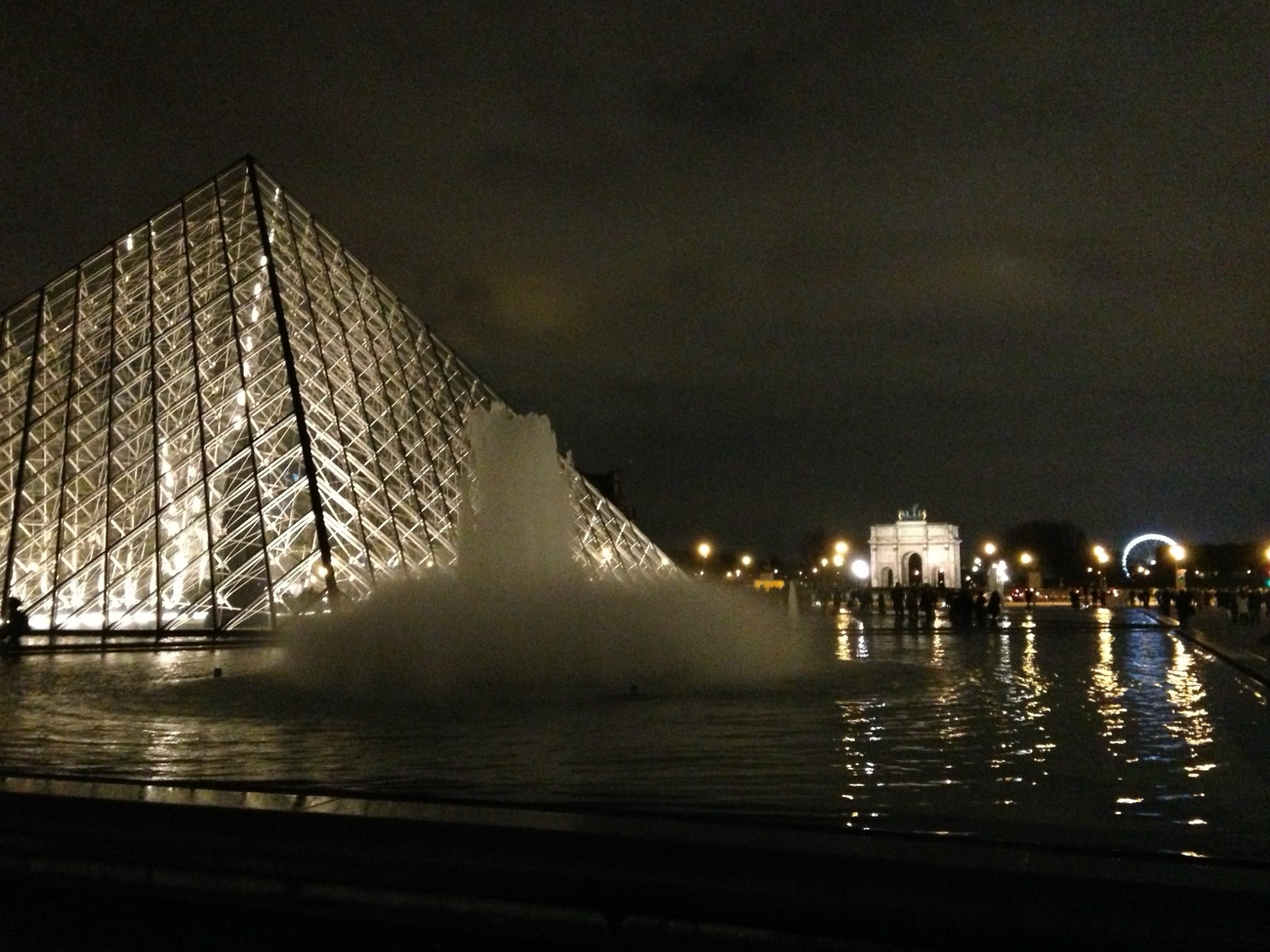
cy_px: 477
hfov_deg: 53.9
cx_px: 617
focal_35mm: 34
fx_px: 1247
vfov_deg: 41.8
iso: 800
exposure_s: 1/15
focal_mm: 4.12
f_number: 2.4
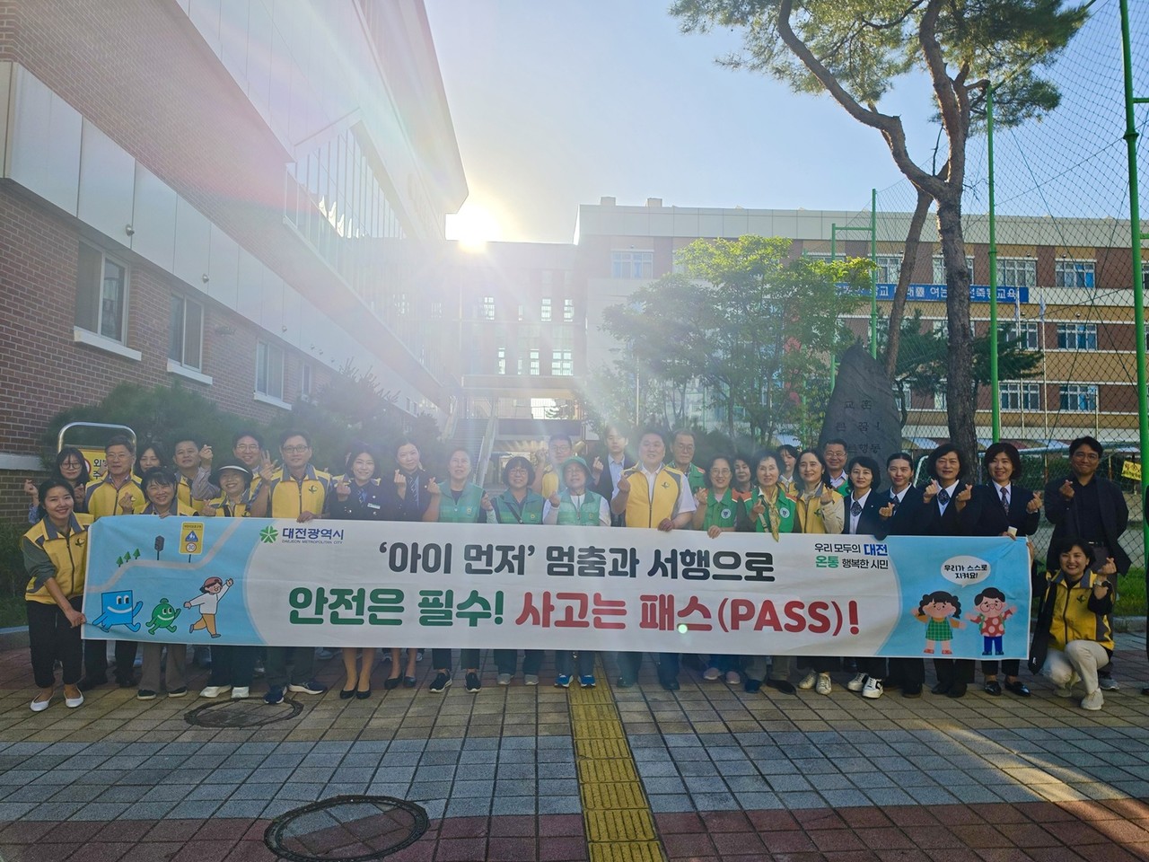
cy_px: 431
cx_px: 574
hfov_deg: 73.9
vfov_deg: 58.9
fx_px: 763
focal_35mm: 23
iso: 32
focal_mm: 6.5
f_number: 1.4
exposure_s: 1/7939
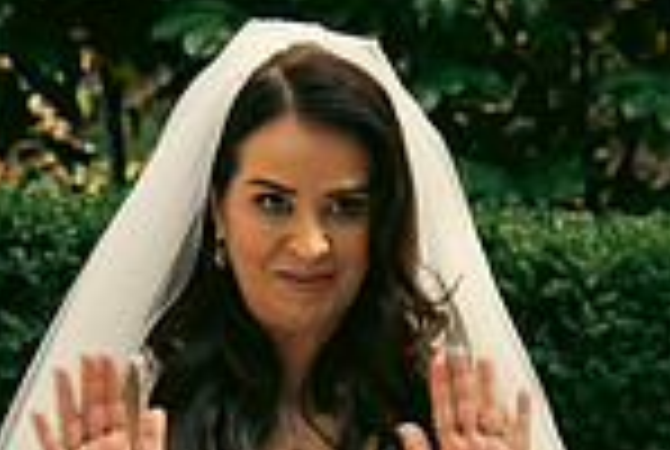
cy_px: 781
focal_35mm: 272
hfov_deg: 7.5
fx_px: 5072
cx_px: 737
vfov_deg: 5.0
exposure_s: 1/200
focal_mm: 47
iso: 250
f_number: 3.5
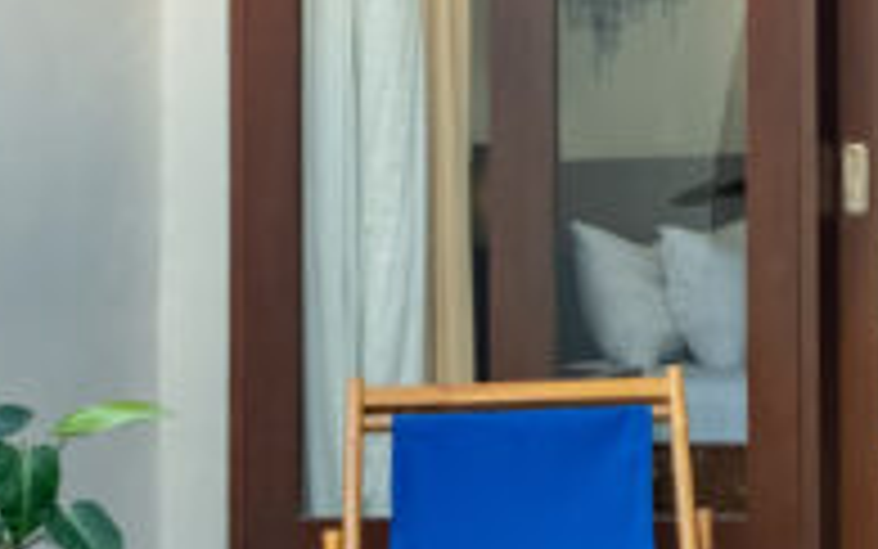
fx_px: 2561
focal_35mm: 107
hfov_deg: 16.1
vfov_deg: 12.2
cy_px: 151
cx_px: 1625
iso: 400
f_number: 8
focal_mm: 13.2
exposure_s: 1/105
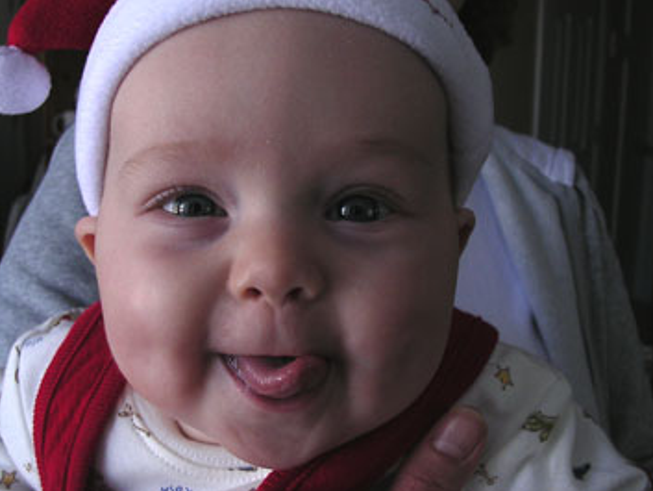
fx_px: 811
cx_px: 296
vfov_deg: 33.6
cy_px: 217
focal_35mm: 43
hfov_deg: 43.8
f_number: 2.8
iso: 100
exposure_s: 1/74.1
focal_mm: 5.8
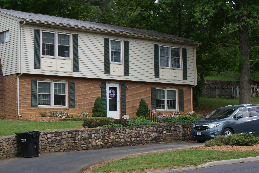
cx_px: 118
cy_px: 93
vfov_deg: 16.5
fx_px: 598
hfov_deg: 24.4
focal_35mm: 83
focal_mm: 50
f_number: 8
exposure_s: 1/80
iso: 100
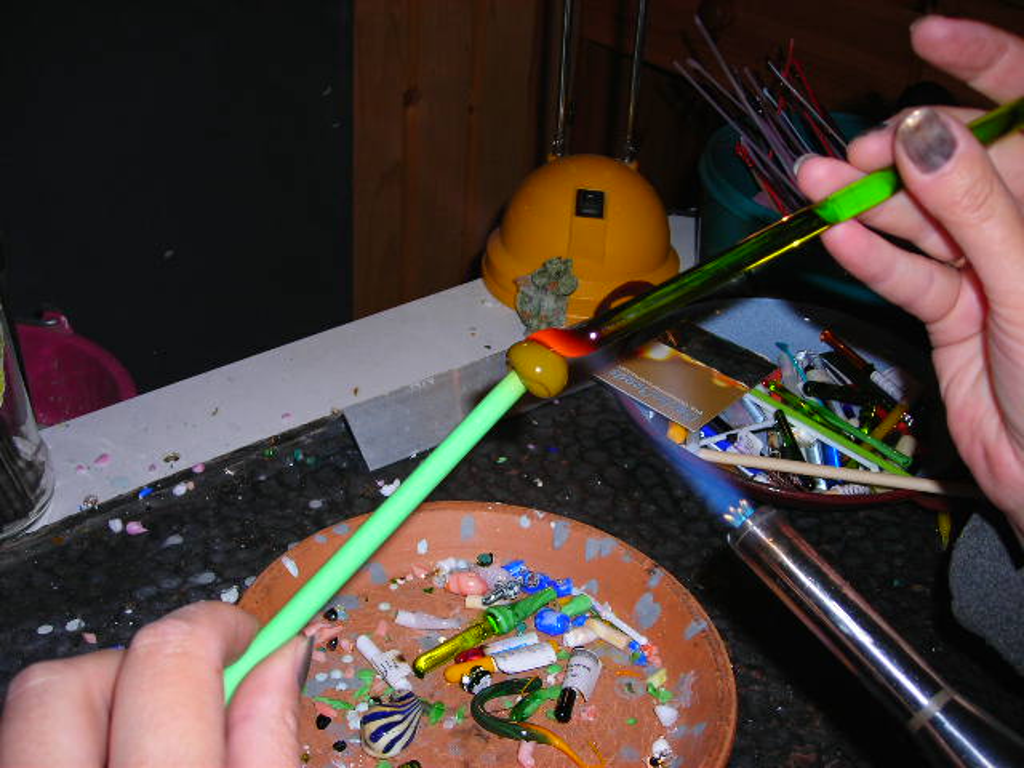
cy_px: 384
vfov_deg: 35.1
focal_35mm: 41
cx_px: 512
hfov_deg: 45.8
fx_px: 1213
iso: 50
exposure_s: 1/60.1
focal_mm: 6.8
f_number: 6.6
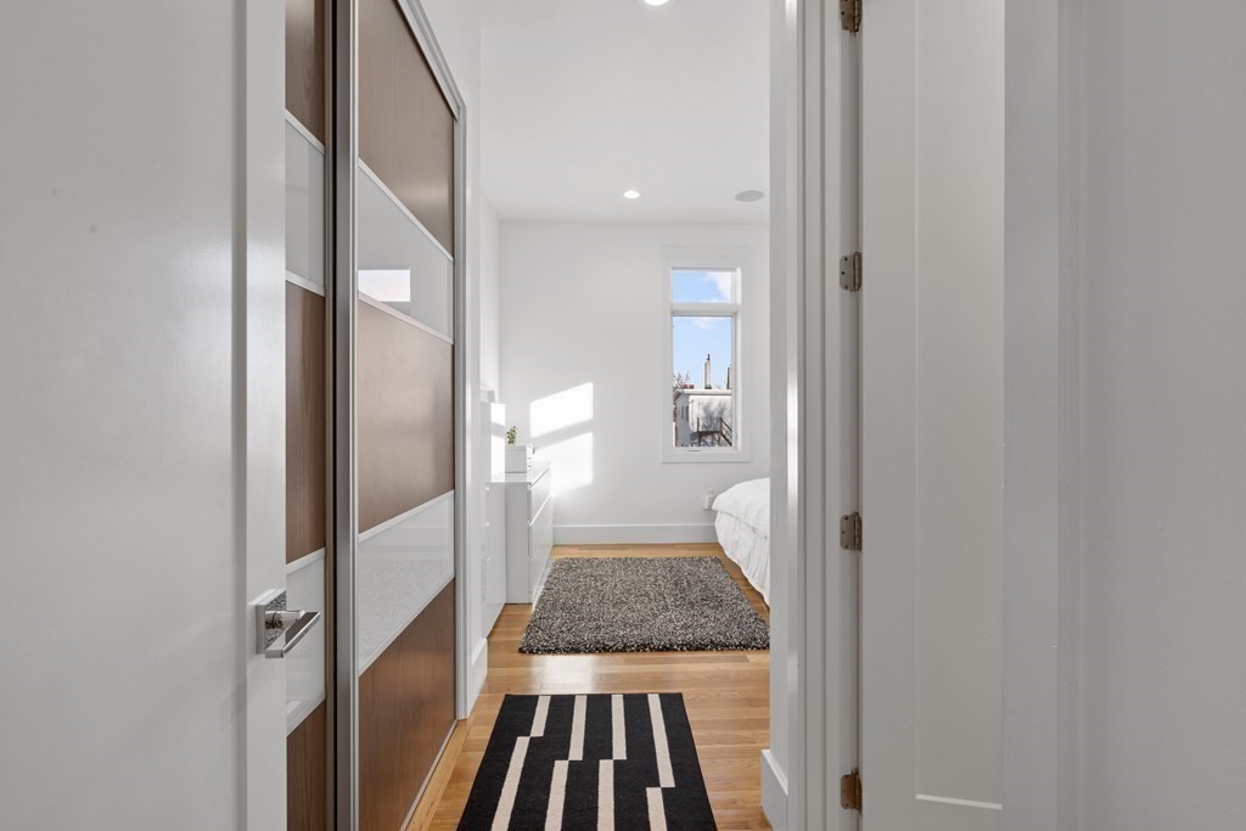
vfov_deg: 73.8
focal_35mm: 16
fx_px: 554
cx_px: 623
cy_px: 416
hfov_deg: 96.7
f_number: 11
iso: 320
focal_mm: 16
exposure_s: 1/2
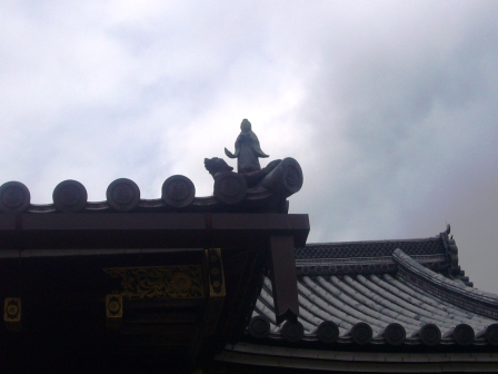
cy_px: 187
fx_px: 1065
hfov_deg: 26.3
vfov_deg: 19.9
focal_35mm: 74
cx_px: 249
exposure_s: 1/640
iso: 80
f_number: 8
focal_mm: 8.8
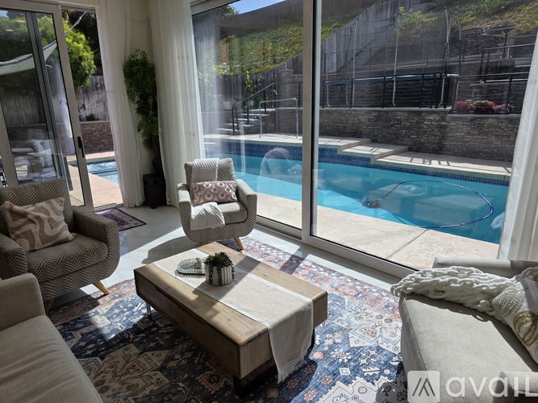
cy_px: 202
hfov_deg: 73.9
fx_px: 357
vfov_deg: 58.9
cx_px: 269
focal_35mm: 23
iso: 80
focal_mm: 6.3
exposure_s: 1/5296
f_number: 1.7
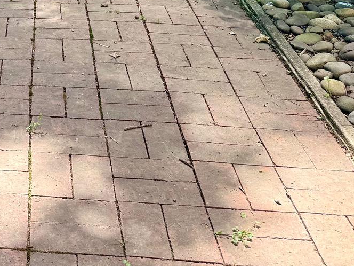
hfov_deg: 23.6
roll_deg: +1.5
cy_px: -76
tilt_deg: -12.8
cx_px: -93
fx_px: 757
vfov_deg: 18.6
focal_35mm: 74
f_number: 1.78
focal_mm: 6.76
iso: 100
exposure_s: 1/627
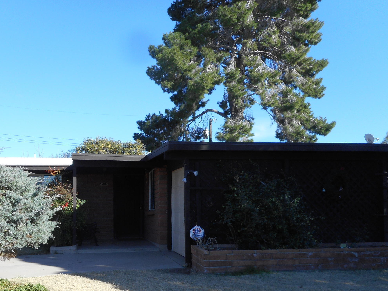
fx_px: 426
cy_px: 205
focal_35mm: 38
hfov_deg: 48.3
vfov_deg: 37.1
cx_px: 137
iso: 80
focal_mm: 4.5
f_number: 3.7
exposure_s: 1/400
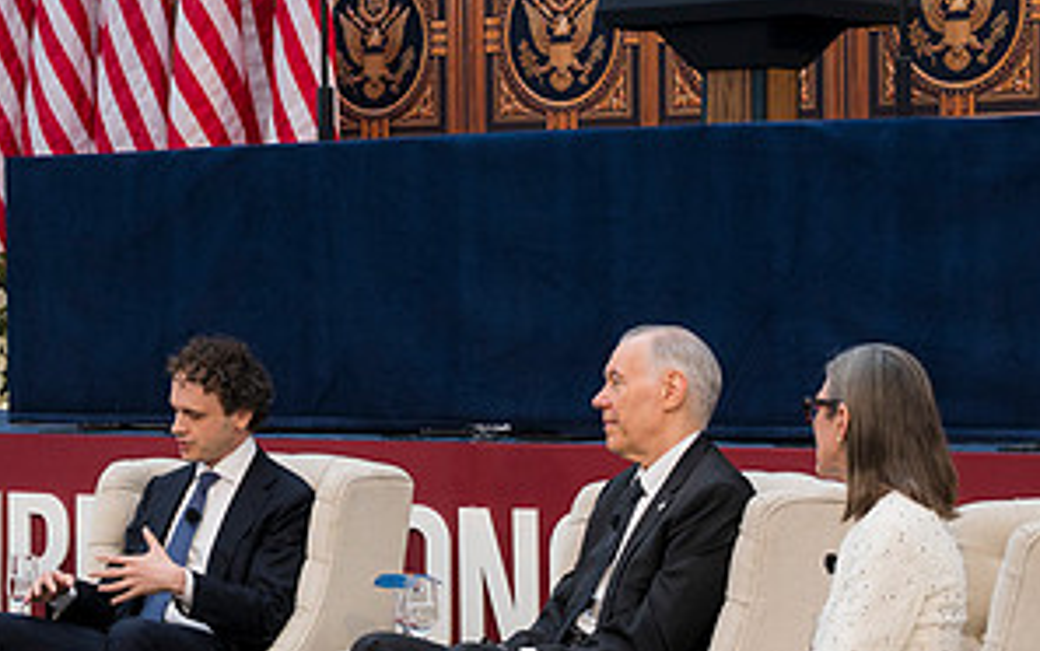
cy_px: 458
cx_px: 158
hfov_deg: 14.5
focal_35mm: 143
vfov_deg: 9.2
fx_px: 4055
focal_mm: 48
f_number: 4
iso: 200
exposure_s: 1/160
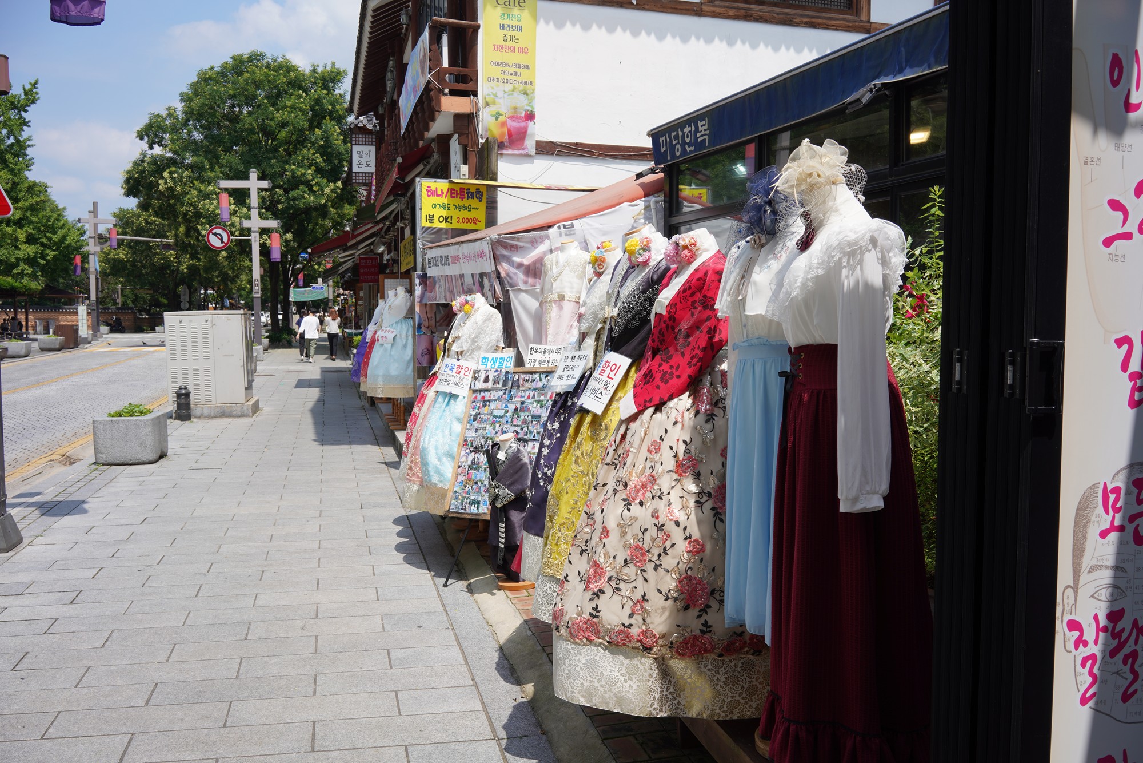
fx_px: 1111
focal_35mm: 35
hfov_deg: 54.4
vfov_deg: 37.9
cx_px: 572
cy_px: 382
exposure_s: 1/100
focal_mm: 35
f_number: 13
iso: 100
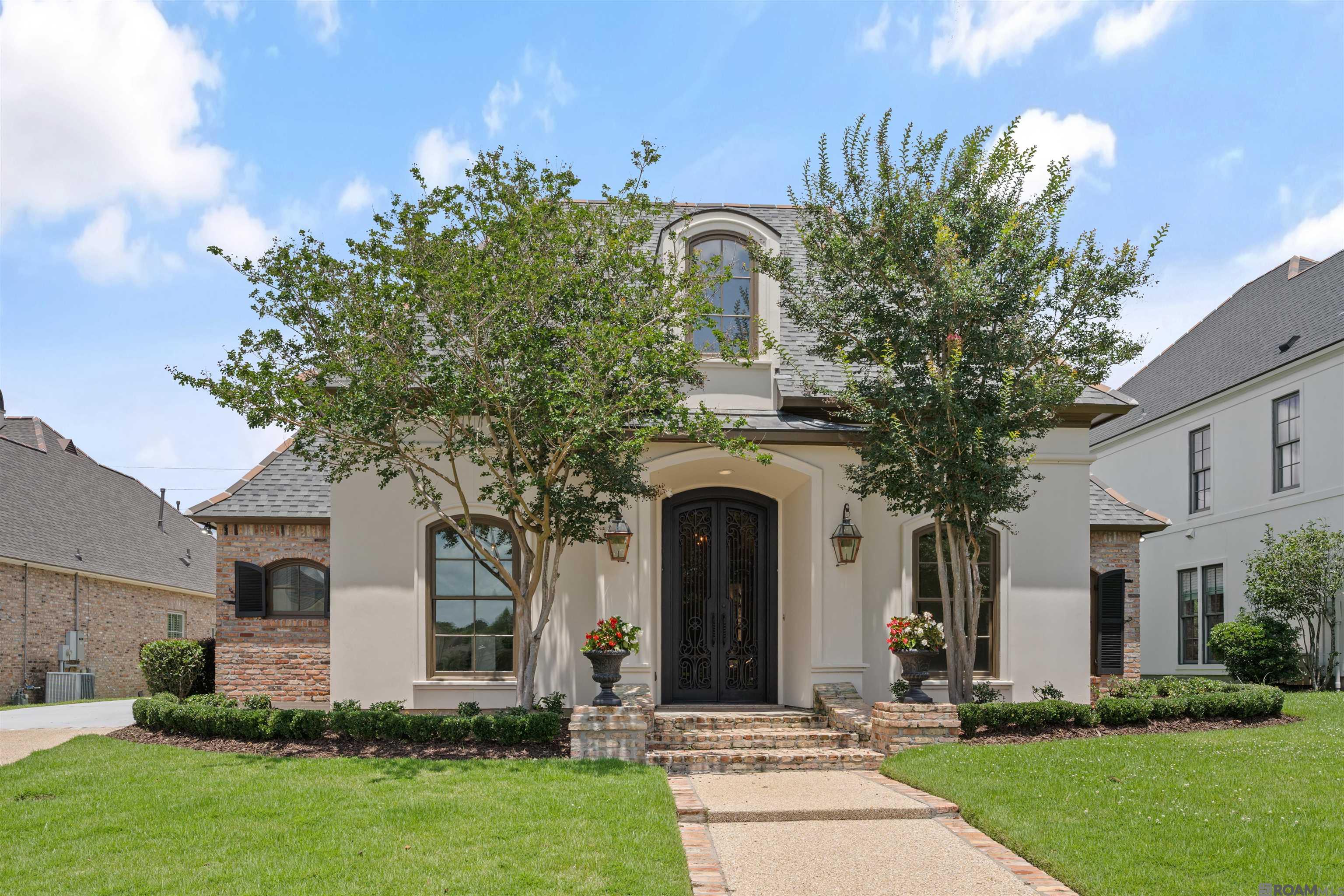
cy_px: 448
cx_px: 672
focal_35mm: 30
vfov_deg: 43.6
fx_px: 1120
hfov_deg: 61.9
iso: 200
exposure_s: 1/320
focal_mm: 30
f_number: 10
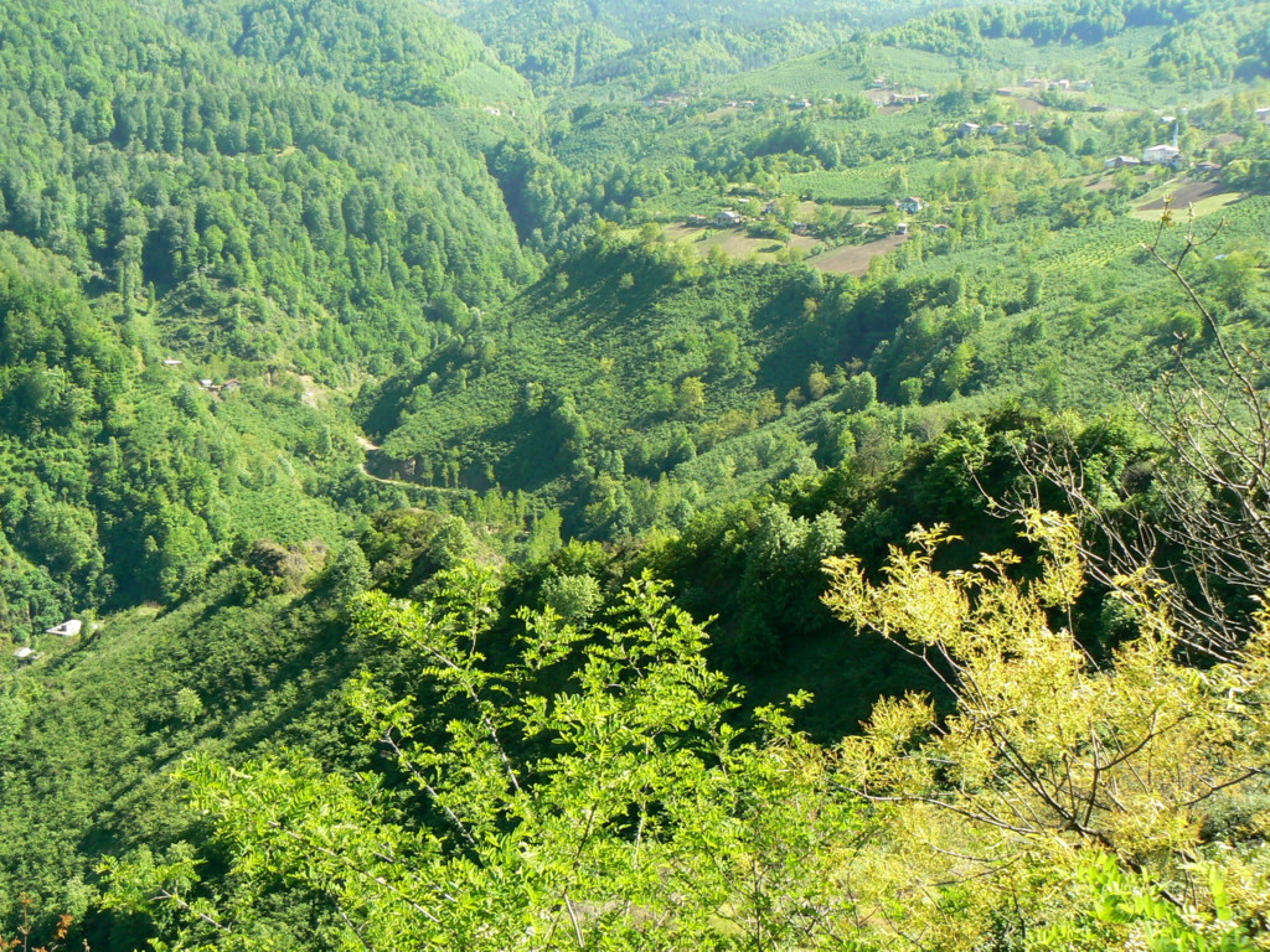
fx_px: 1321
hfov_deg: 51.4
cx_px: 635
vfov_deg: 39.7
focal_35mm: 36
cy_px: 476
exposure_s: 1/100
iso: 80
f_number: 5
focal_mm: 6
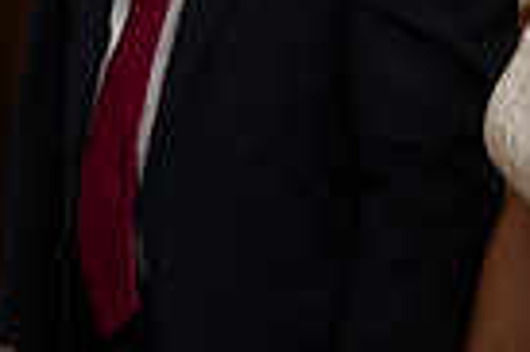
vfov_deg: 9.1
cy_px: -108
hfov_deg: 13.9
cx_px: 337
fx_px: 2176
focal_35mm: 148
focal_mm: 35
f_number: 2.5
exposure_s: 1/100
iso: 500
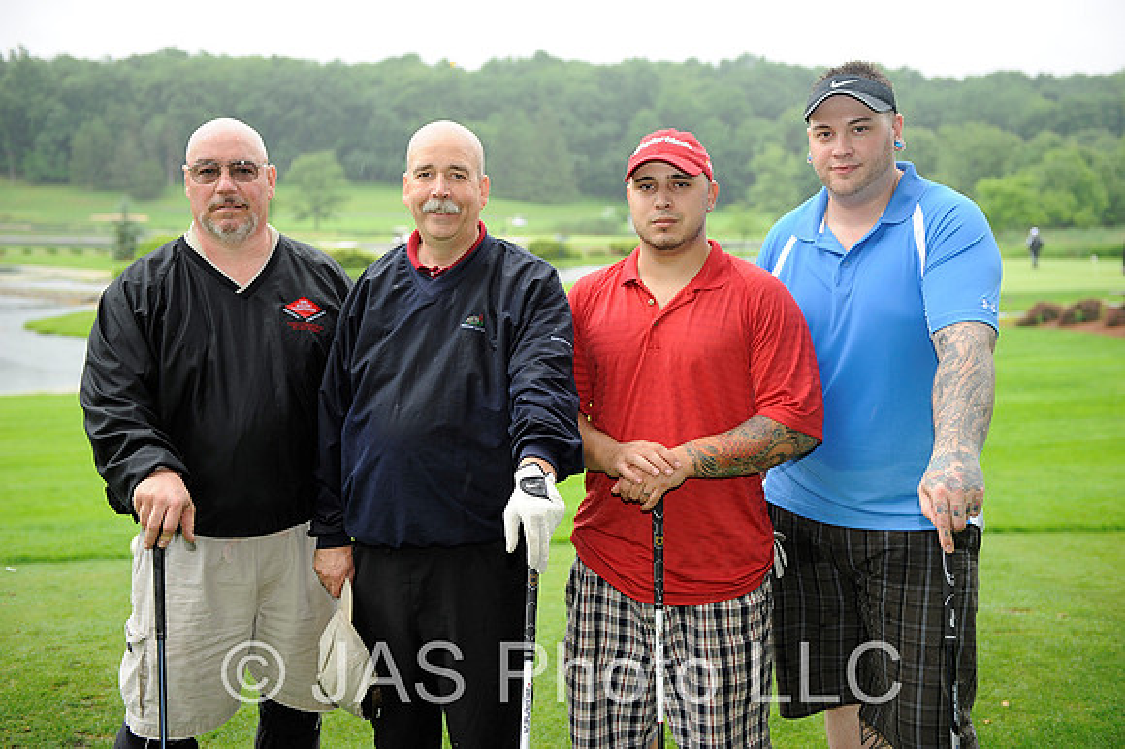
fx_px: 1405
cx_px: 562
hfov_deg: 43.6
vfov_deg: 29.8
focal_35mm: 45
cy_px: 374
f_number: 3.2
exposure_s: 1/250
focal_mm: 45
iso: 400
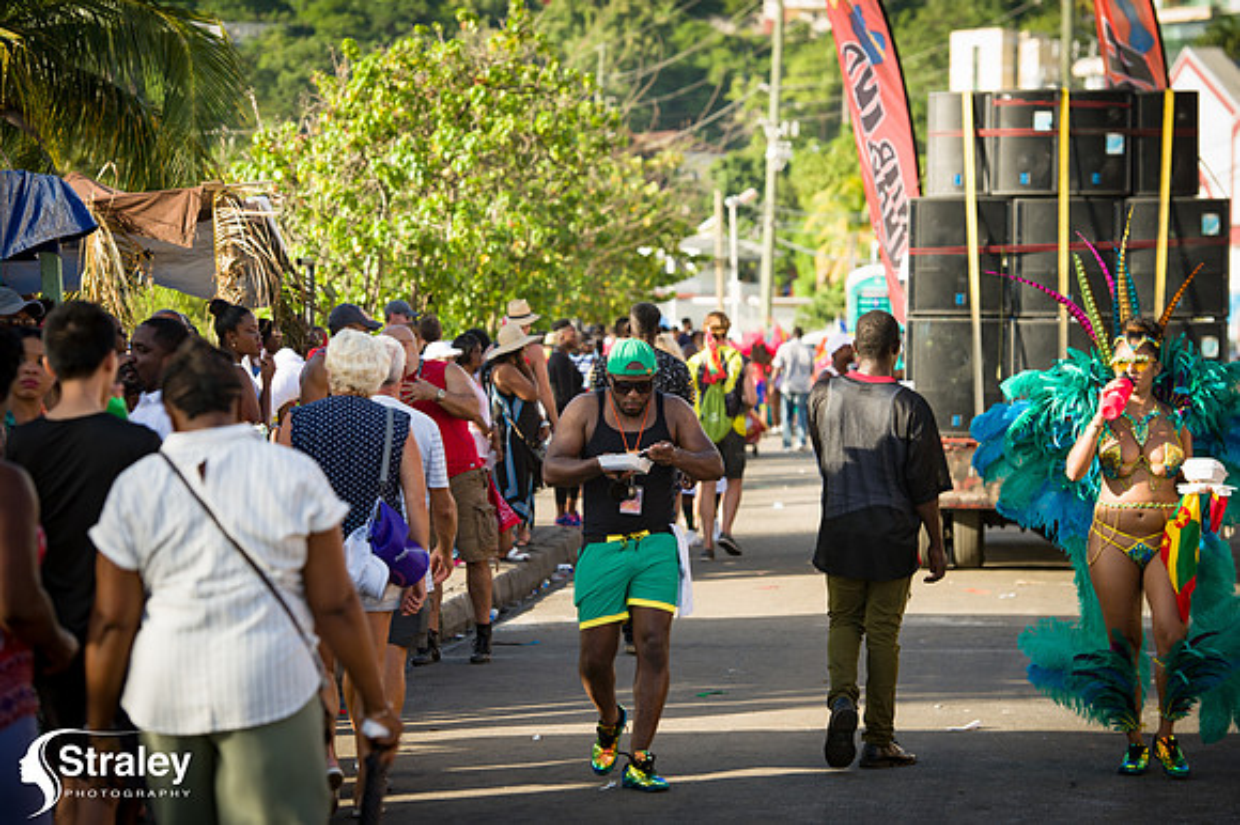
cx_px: 620
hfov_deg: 17.1
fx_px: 4131
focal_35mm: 120
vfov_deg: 11.4
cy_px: 412
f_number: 5.6
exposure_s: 1/160
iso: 100
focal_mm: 120
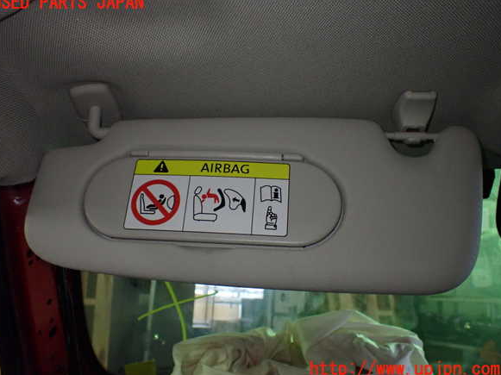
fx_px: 448
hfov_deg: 58.4
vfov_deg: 45.4
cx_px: 246
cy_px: 186
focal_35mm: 31
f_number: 2.3
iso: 800
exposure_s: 1/125
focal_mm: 5.4
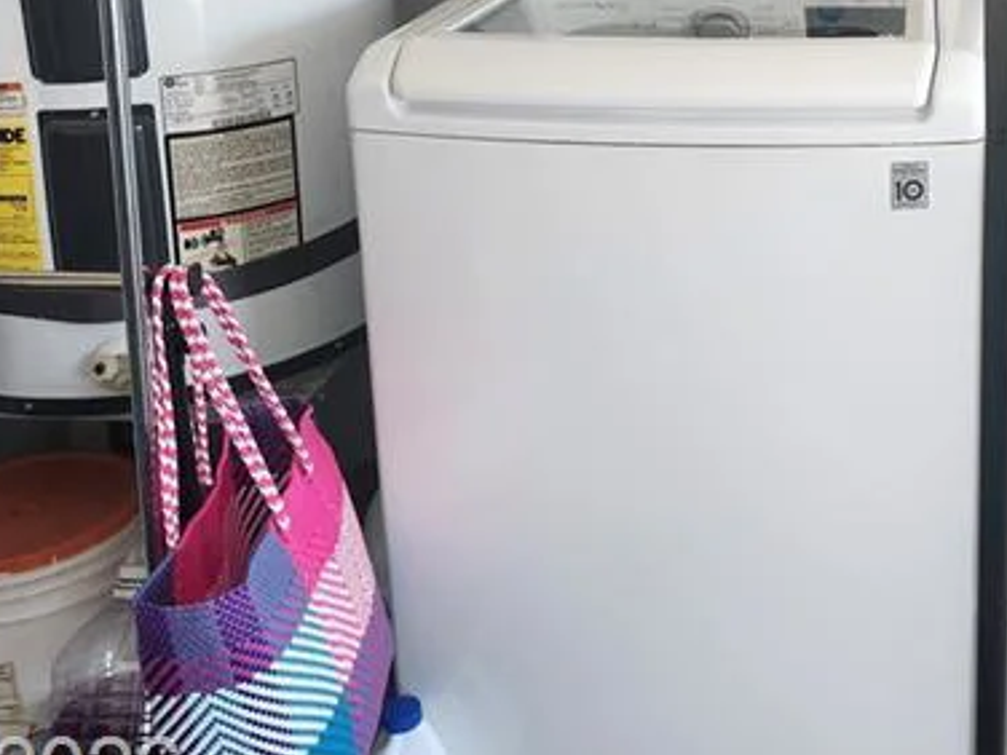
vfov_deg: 28.2
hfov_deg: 37.1
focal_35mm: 49
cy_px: 29
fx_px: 1425
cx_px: 849
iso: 160
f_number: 1.8
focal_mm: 5.54
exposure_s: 1/180
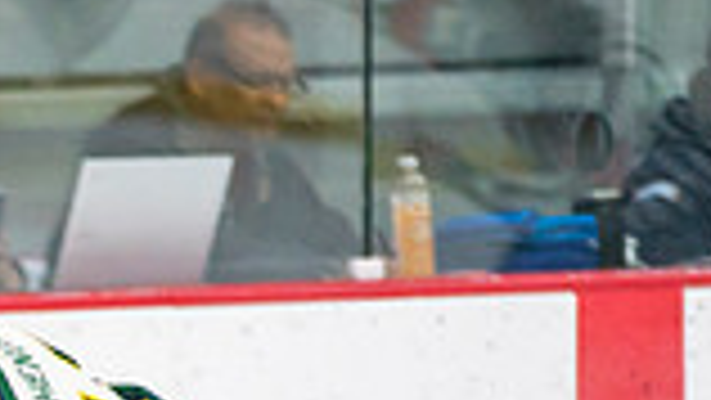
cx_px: -172
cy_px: 753
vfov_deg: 1.0
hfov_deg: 1.7
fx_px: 23725
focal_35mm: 1258
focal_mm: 200
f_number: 2.8
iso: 800
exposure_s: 1/640
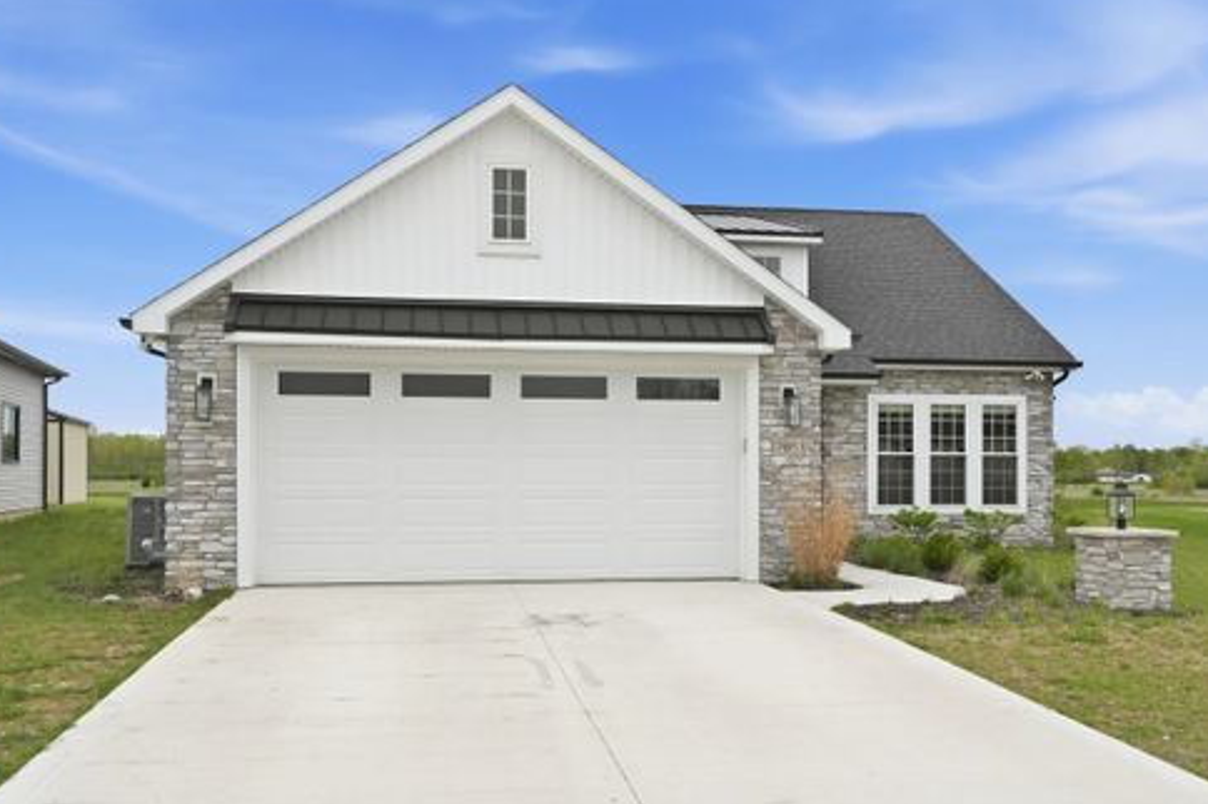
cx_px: 589
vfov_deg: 42.3
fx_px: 1039
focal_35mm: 31
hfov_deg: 60.3
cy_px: 401
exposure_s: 1/4000
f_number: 4
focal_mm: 20
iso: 1600
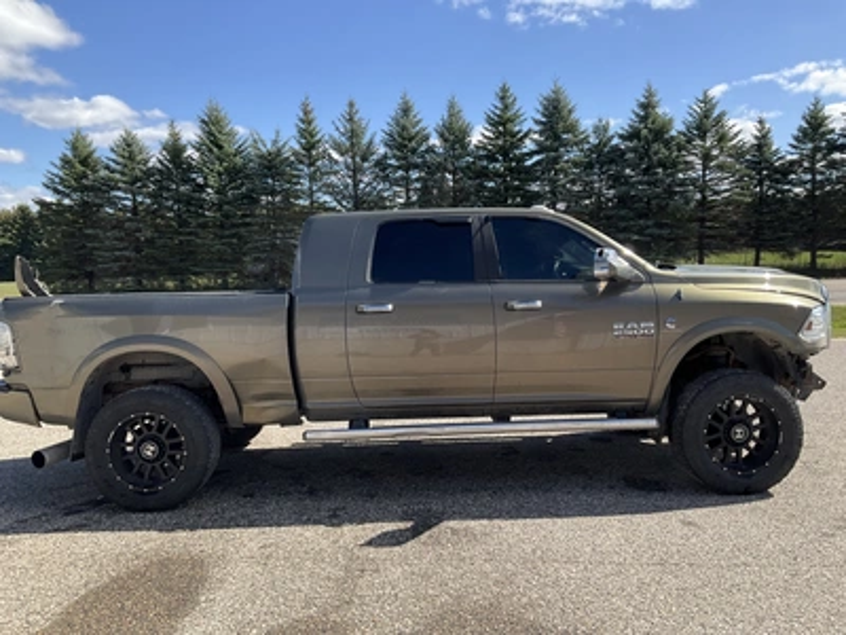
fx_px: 709
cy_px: 318
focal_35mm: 29
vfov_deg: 48.2
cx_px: 423
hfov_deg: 61.7
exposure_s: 1/1055
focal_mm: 3
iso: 25
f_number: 1.8
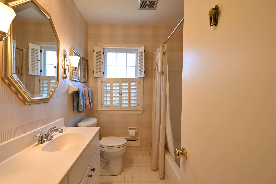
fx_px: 123
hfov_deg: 96.6
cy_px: 95
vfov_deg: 73.7
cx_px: 129
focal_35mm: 16
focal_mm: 14
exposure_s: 1/60
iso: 400
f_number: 5.6
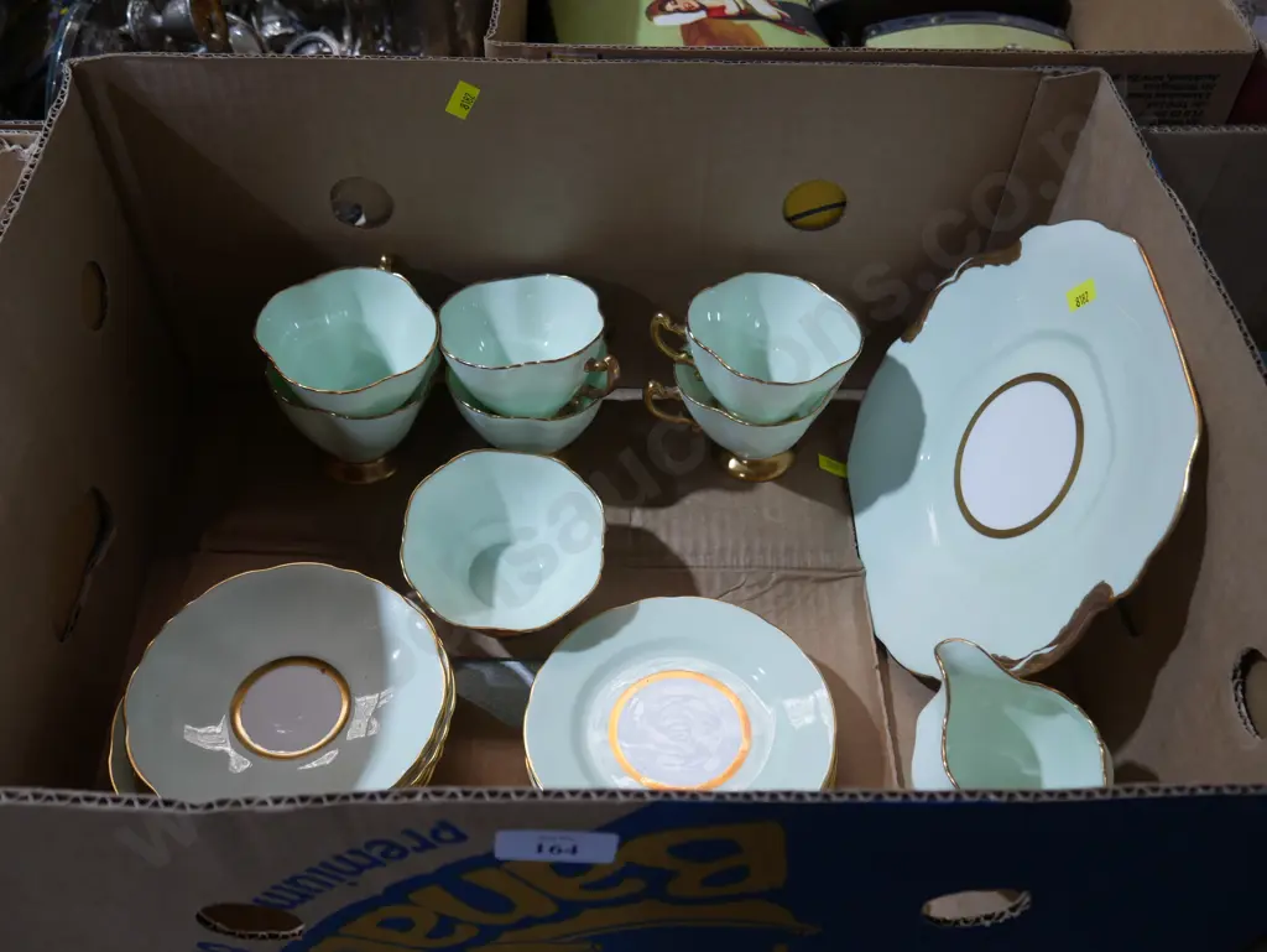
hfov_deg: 56.8
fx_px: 1172
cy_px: 476
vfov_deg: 44.2
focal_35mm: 32
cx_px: 634
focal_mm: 16
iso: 250
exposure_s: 1/60
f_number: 3.6
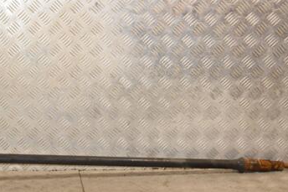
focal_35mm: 89
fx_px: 712
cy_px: 127
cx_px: 60
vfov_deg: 15.3
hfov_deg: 22.6
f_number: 6.3
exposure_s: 1/200
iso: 800
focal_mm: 34
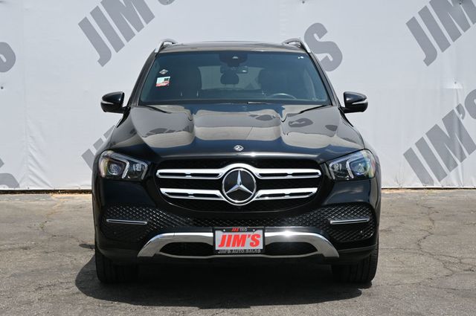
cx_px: 238
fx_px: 792
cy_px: 158
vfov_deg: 22.6
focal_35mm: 60
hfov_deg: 33.4
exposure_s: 1/250
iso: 110
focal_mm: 40
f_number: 5.6
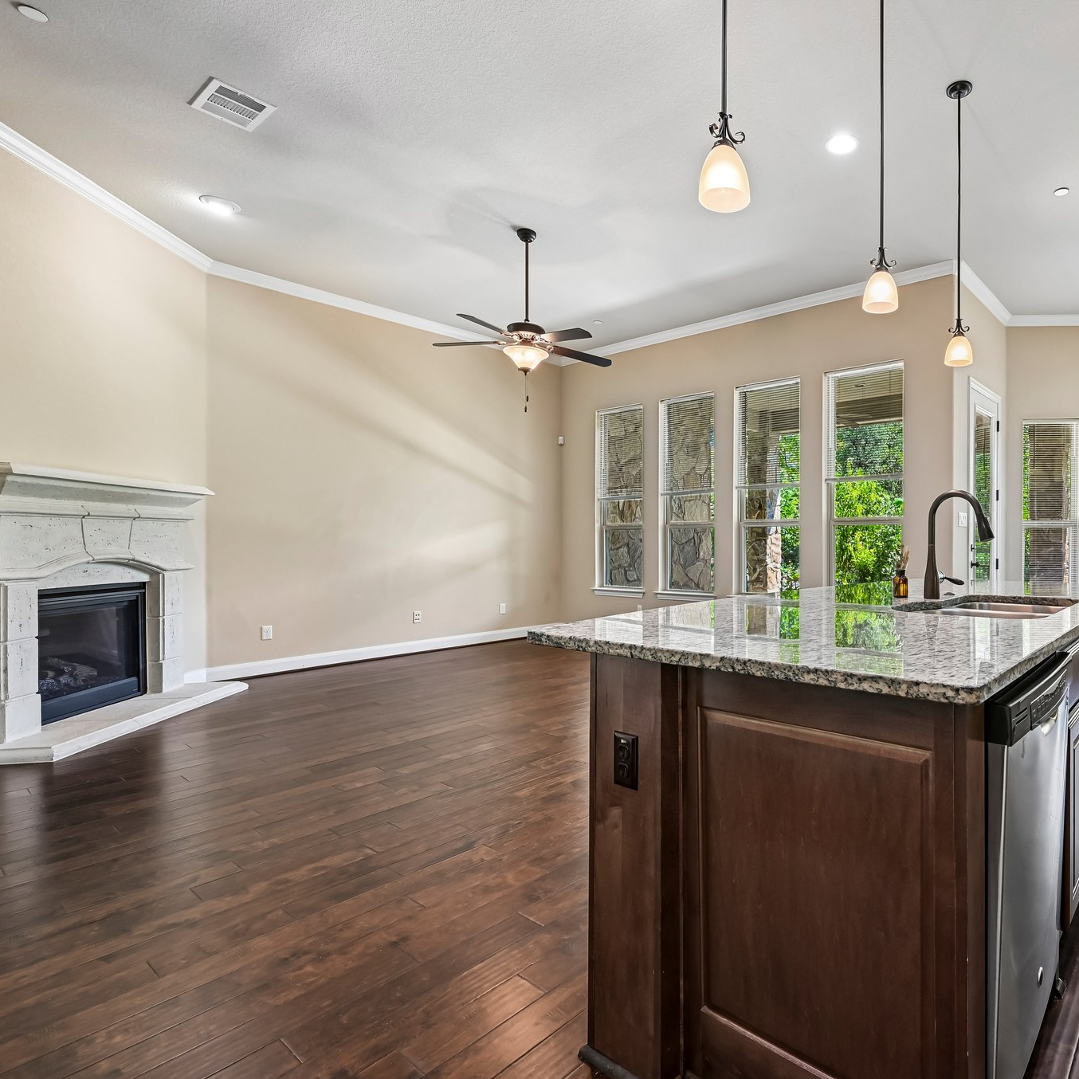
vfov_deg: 80.7
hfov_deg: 76.5
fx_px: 635
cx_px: 769
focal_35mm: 18
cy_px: 543
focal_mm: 14
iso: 400
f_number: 8
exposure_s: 1/8
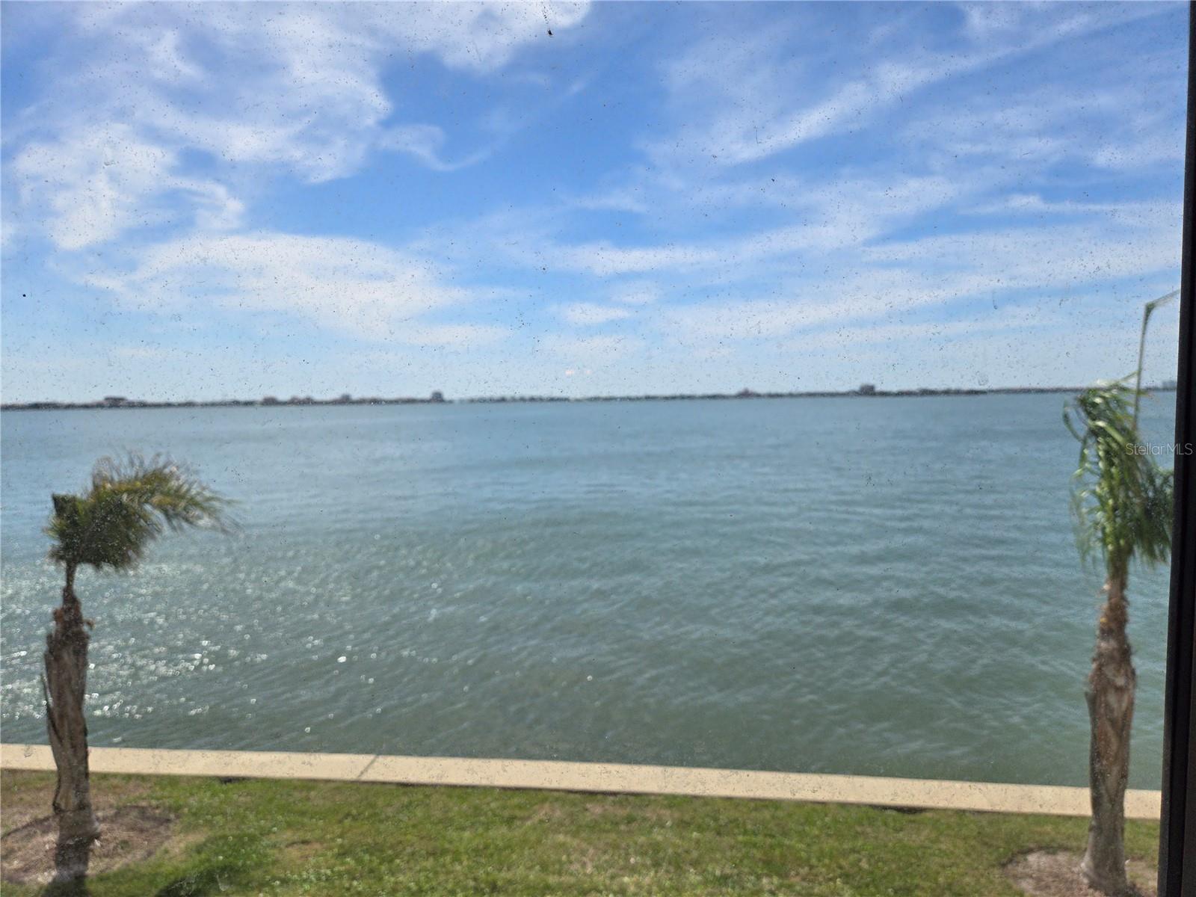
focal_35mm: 23
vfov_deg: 58.9
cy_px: 448
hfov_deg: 73.9
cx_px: 598
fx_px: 795
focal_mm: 5.4
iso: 25
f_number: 1.8
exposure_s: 1/2105
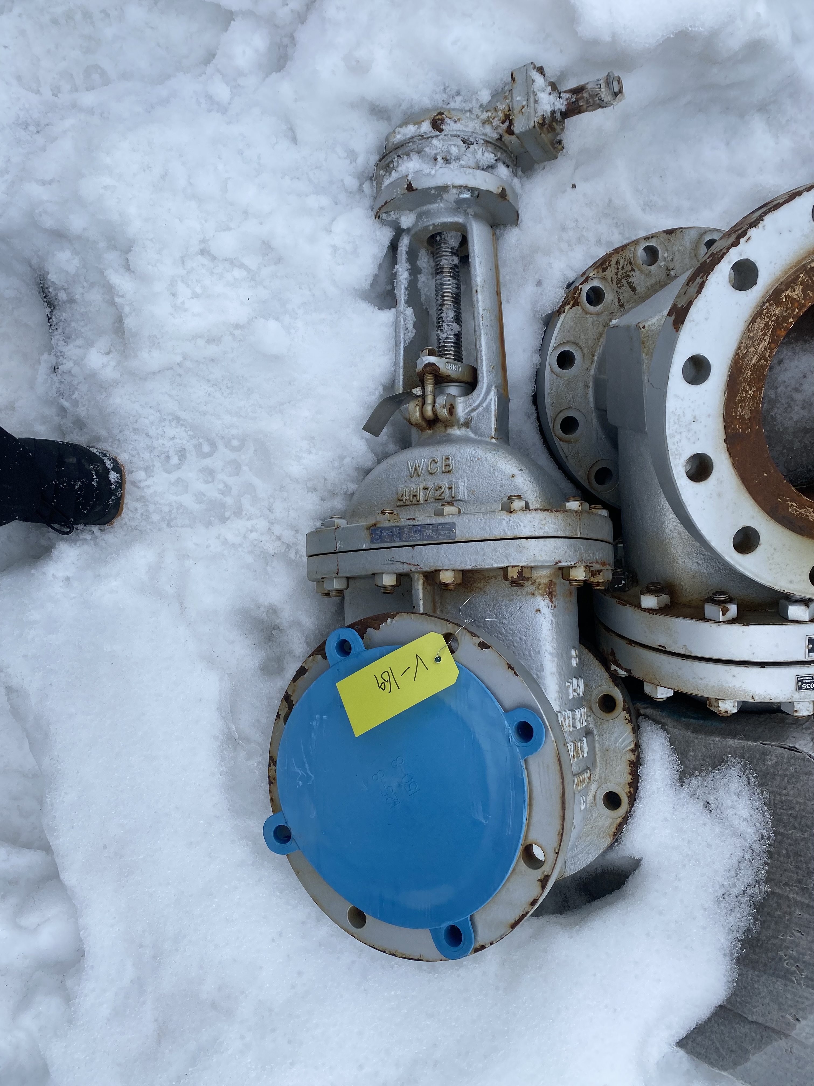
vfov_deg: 67.3
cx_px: 407
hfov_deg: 53.0
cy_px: 543
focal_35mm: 26
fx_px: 816
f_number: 1.8
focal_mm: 4.25
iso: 32
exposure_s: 1/1377
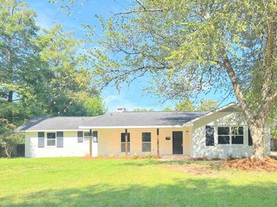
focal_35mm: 33
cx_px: 161
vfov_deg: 42.5
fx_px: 264
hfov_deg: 55.1
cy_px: 135
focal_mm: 6.86
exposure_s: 1/2353
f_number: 1.78
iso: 80
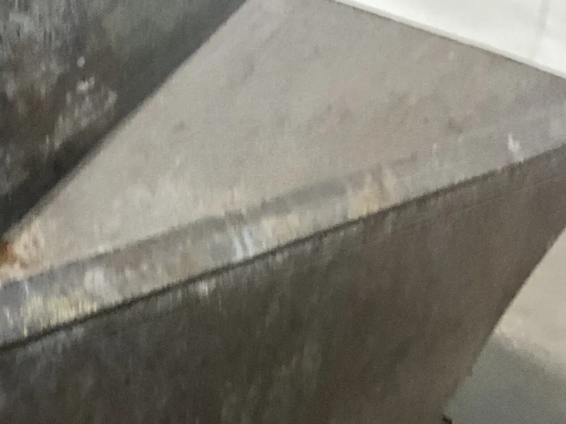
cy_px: 311
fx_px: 965
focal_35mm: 59
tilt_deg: -28.6
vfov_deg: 24.6
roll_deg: -4.6
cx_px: 132
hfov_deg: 32.0
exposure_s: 1/30
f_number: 1.8
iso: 500
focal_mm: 3
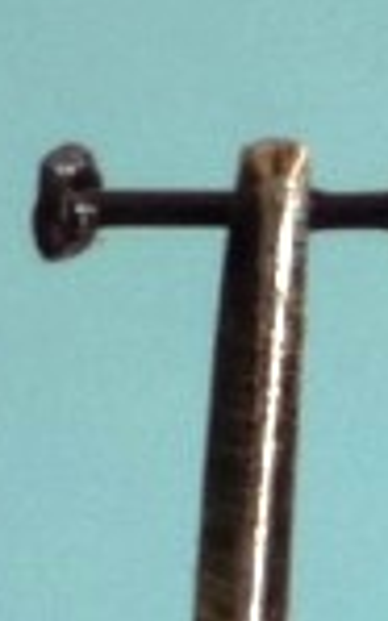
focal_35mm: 137
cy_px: 225
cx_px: 275
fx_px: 2320
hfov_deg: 9.5
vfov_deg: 15.2
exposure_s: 1/30
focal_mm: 5.2
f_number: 3.3
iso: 160
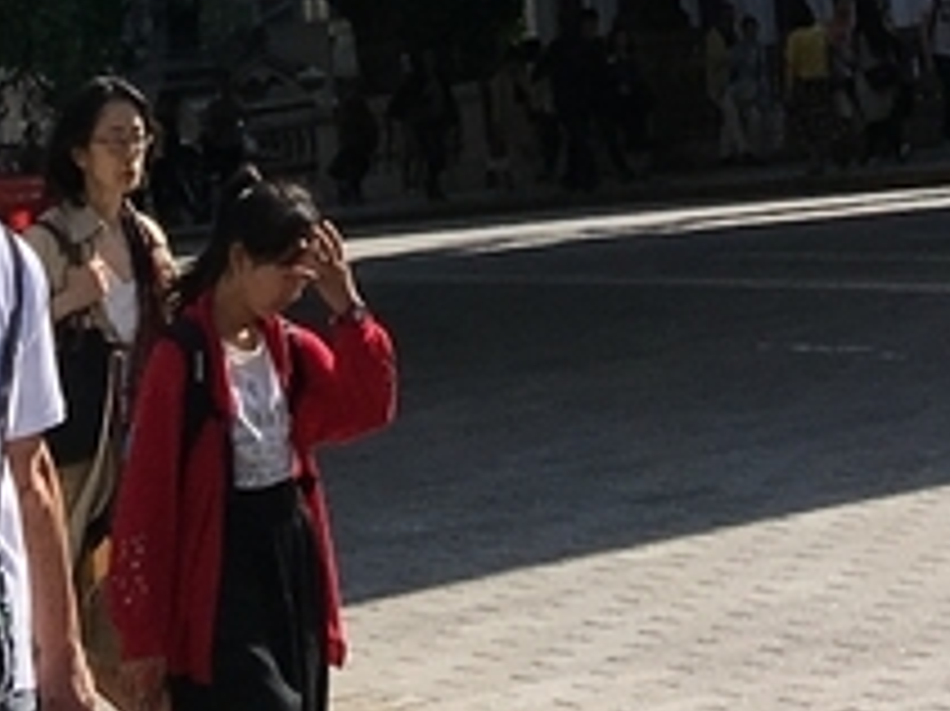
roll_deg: +4.5
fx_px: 4526
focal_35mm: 165
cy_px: -1215
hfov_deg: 12.0
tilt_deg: +14.1
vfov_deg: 8.0
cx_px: 590
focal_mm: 4.15
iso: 25
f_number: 2.2
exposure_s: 1/2137
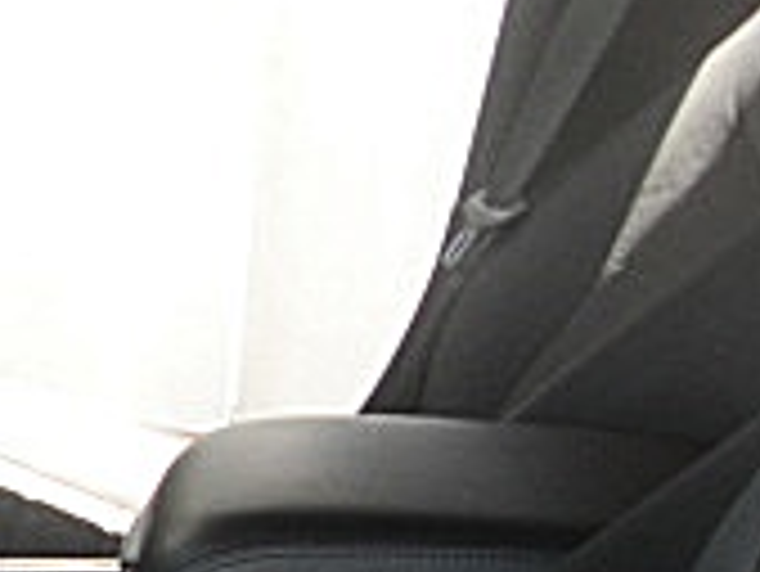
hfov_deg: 13.2
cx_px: -580
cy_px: 685
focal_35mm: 136
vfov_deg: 10.7
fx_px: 2988
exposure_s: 1/100
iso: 100
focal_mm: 6.3
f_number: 2.8
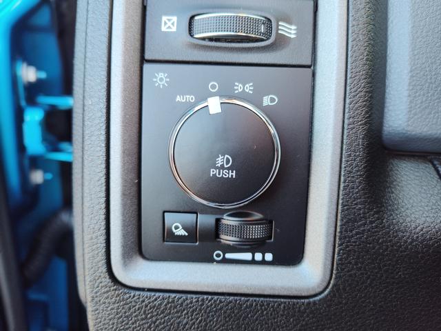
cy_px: 166
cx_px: 220
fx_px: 293
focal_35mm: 23
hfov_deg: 73.9
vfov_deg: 58.9
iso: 245
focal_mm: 5.56
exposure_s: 1/120
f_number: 1.88
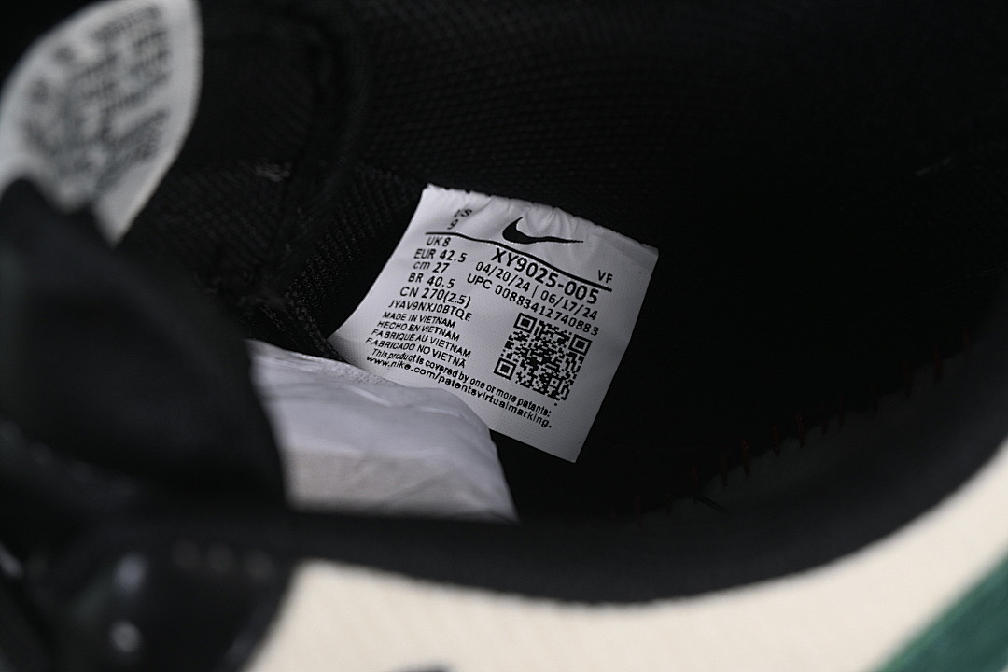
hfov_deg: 27.0
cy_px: 336
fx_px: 2100
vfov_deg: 18.2
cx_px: 504
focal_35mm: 75
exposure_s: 1/60
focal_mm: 50
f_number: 6.3
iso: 160
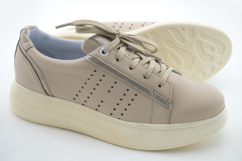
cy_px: 80
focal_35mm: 68
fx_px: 454
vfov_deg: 20.2
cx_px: 121
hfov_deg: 29.9
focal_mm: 45
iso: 125
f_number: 6.3
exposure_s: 1/50
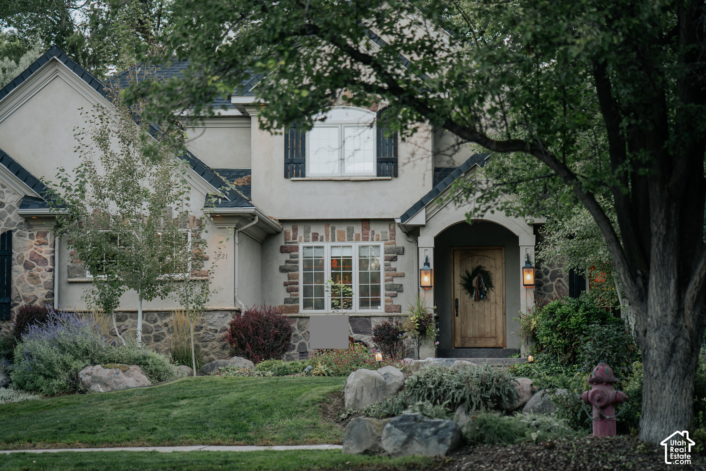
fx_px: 1667
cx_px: 353
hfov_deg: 23.9
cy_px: 236
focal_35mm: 85
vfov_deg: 16.1
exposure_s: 1/400
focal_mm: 85
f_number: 1.8
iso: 200
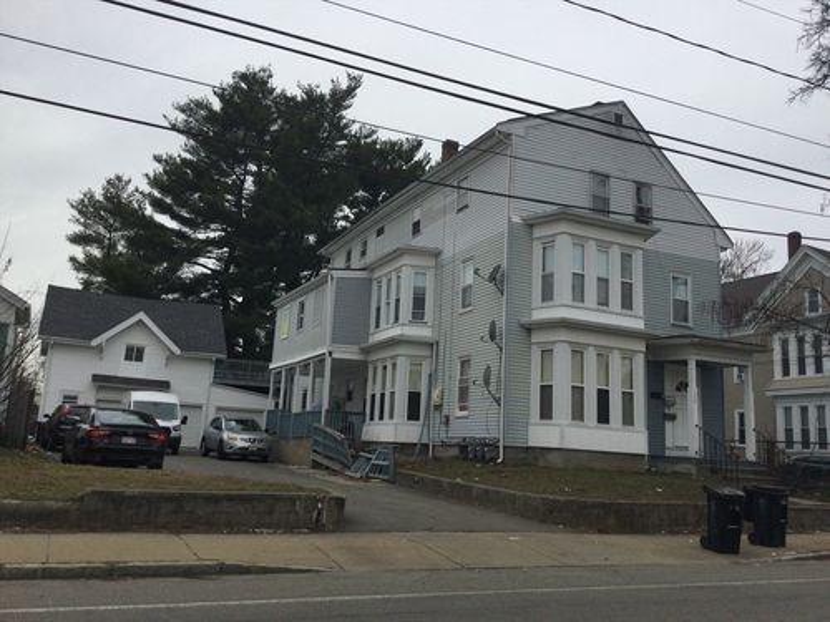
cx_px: 415
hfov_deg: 58.4
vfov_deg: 45.4
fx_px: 743
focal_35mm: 31
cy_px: 311
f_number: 2.4
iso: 25
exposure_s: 1/1942
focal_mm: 3.3
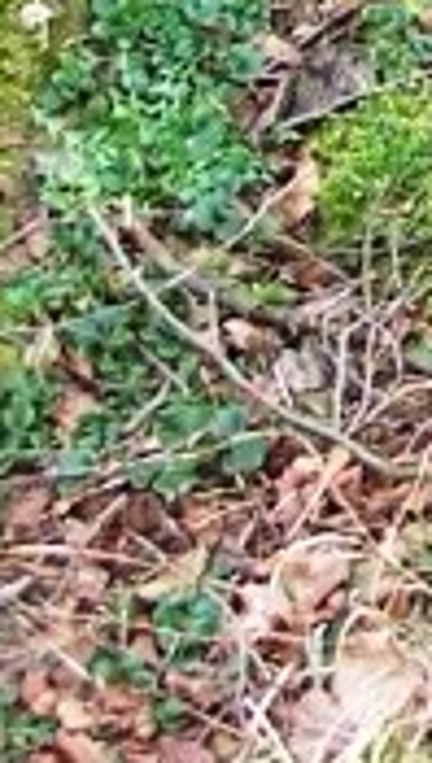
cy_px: -828
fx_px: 5657
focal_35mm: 279
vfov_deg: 7.4
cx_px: 1872
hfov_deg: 4.0
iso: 100
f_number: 3.4
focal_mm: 8
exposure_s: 1/90
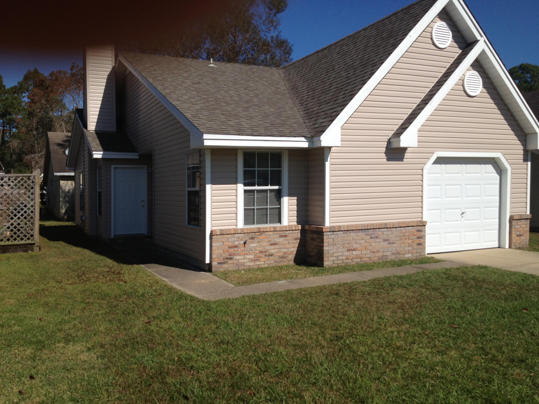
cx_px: 270
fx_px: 545
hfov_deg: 52.6
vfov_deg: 40.7
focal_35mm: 35
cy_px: 202
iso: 50
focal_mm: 4.28
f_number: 2.4
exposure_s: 1/3067
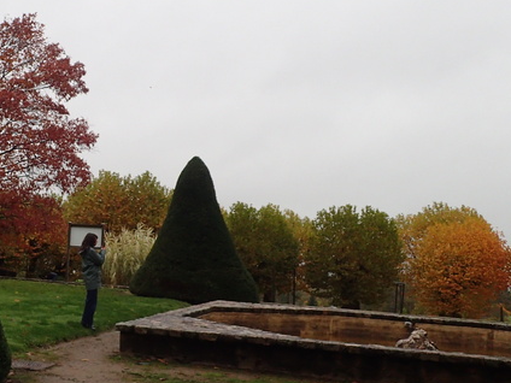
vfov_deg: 26.0
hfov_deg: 32.6
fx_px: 827
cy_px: 139
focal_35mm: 56
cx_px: 48
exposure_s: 1/1250
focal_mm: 5.5
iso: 200
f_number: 3.2
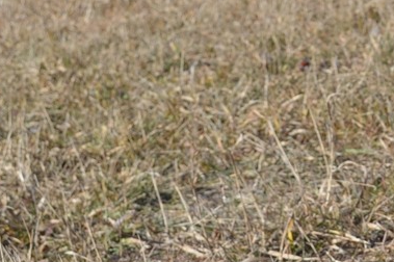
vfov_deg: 9.0
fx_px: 1662
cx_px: 526
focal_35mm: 152
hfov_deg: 13.0
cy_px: 131
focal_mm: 32
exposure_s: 1/200
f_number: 7.1
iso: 100
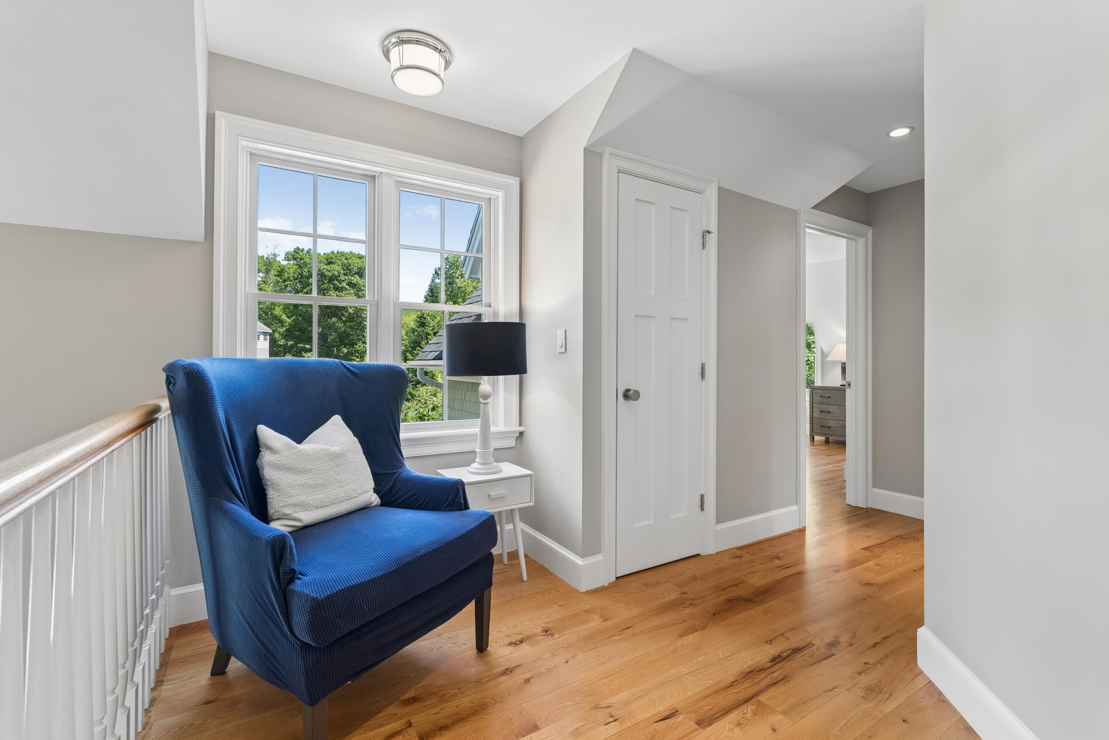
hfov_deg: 96.7
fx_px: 493
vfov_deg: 73.8
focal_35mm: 16
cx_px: 554
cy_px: 370
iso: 320
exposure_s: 1/20
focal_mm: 16
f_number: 7.1
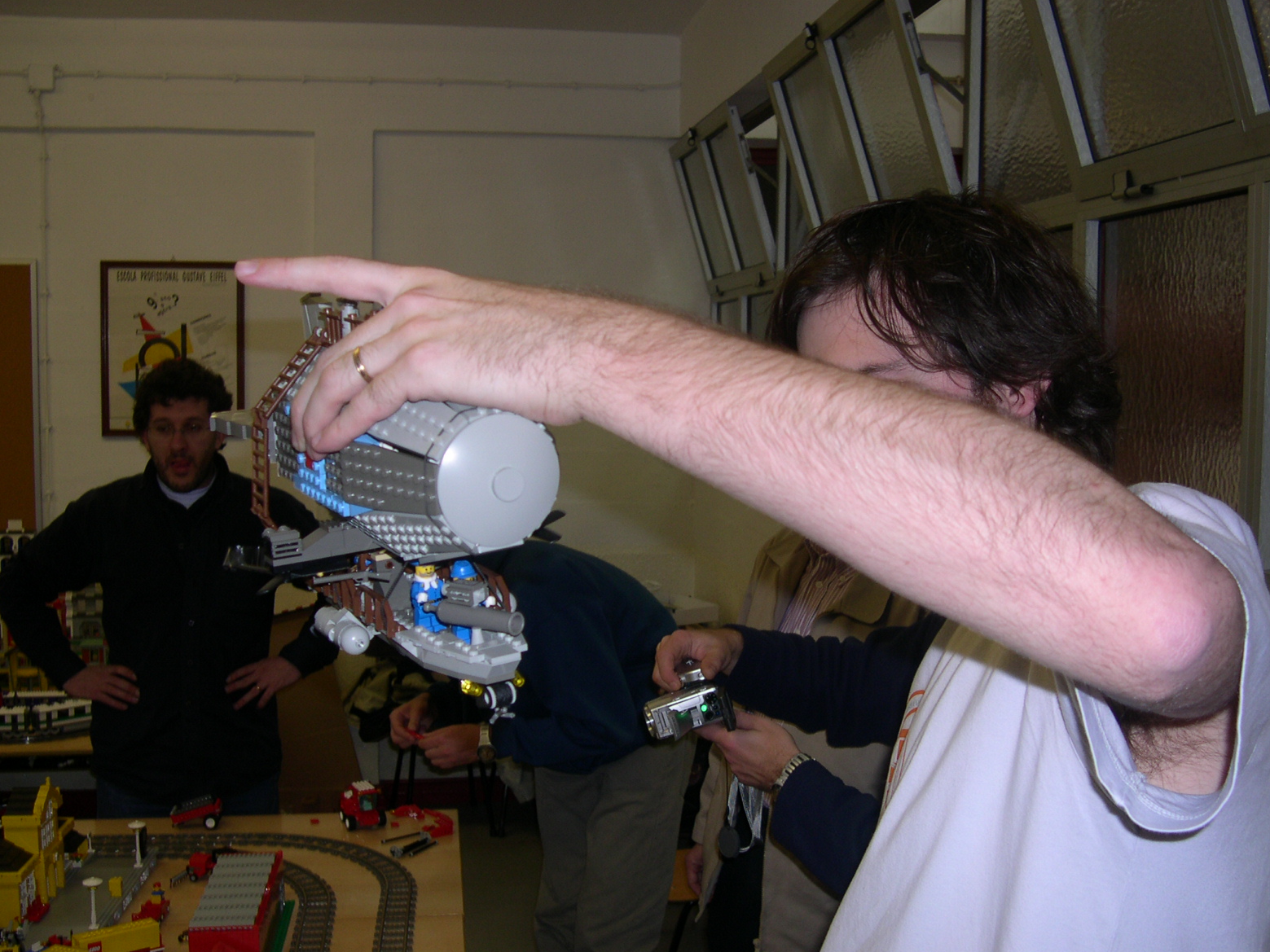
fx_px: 1431
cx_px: 645
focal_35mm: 39
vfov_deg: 36.8
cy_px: 467
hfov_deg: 47.9
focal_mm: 8
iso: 100
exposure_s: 1/60
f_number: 2.8
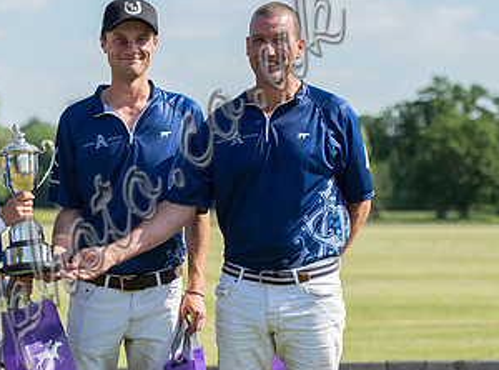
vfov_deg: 10.1
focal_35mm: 145
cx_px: 82
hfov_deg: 13.6
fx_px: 2080
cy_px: 264
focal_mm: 70
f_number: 2.8
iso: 400
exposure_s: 1/6400
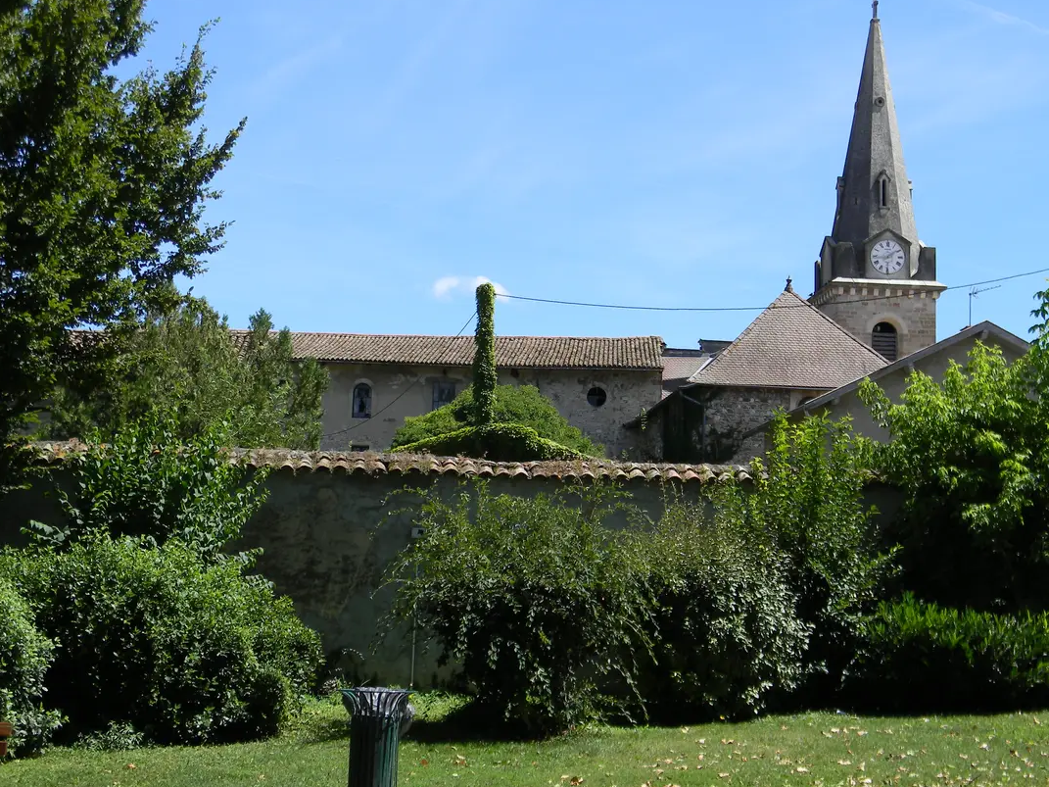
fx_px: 1485
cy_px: 354
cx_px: 610
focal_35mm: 49
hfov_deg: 38.8
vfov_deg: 29.7
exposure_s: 1/595
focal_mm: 7.3
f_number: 3.8
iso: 80
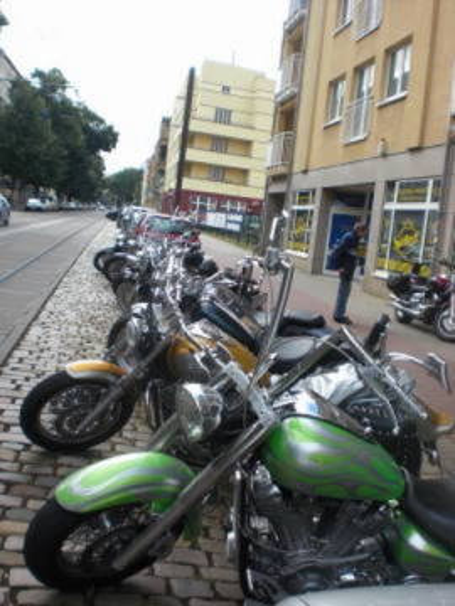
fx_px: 666
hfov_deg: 37.7
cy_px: 303
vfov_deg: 49.0
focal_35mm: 38
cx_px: 228
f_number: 3.1
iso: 64
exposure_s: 1/400
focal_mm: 6.3
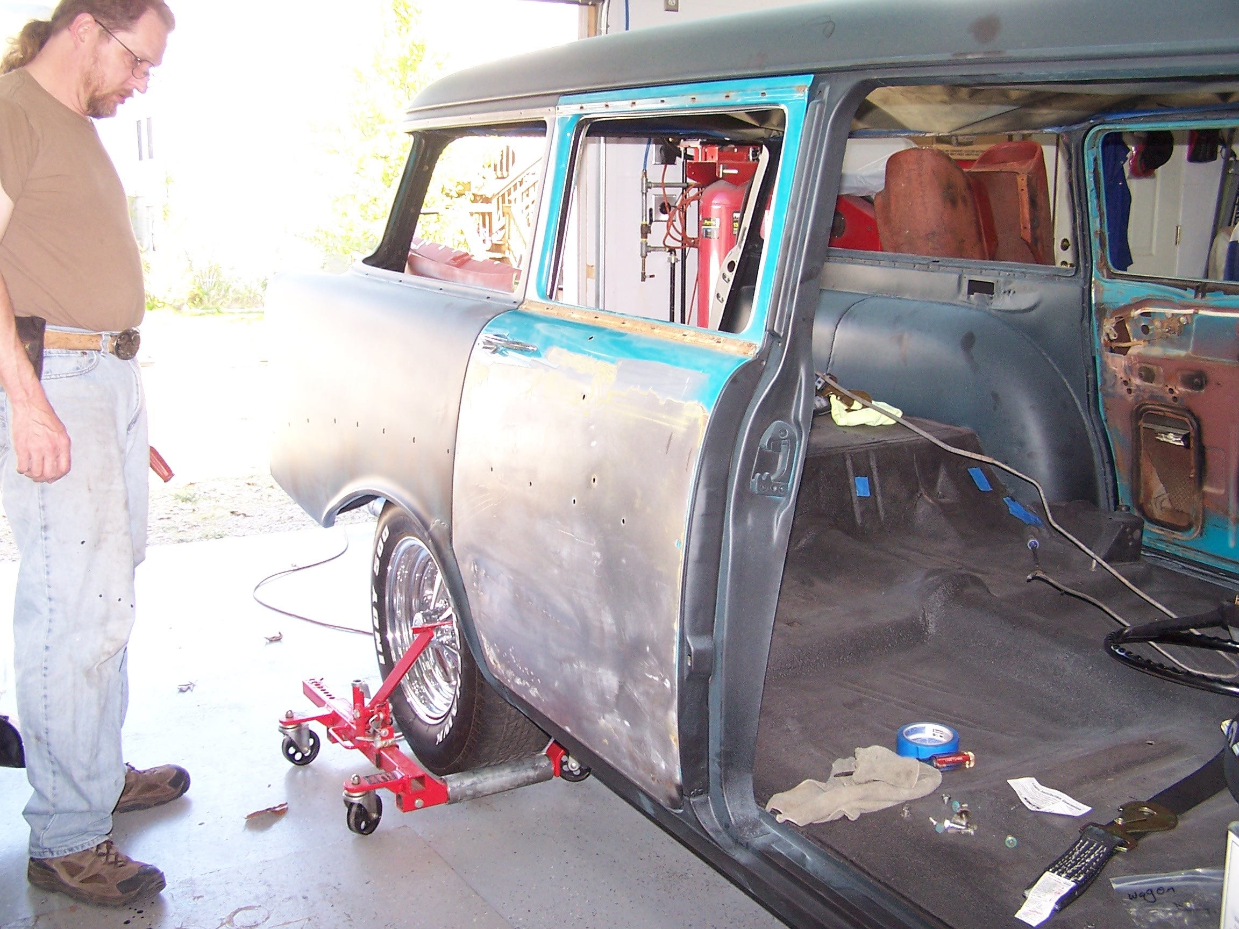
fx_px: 1360
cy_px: 464
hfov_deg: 49.0
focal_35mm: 38
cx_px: 620
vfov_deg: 37.7
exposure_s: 1/60
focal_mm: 6.3
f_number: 2.8
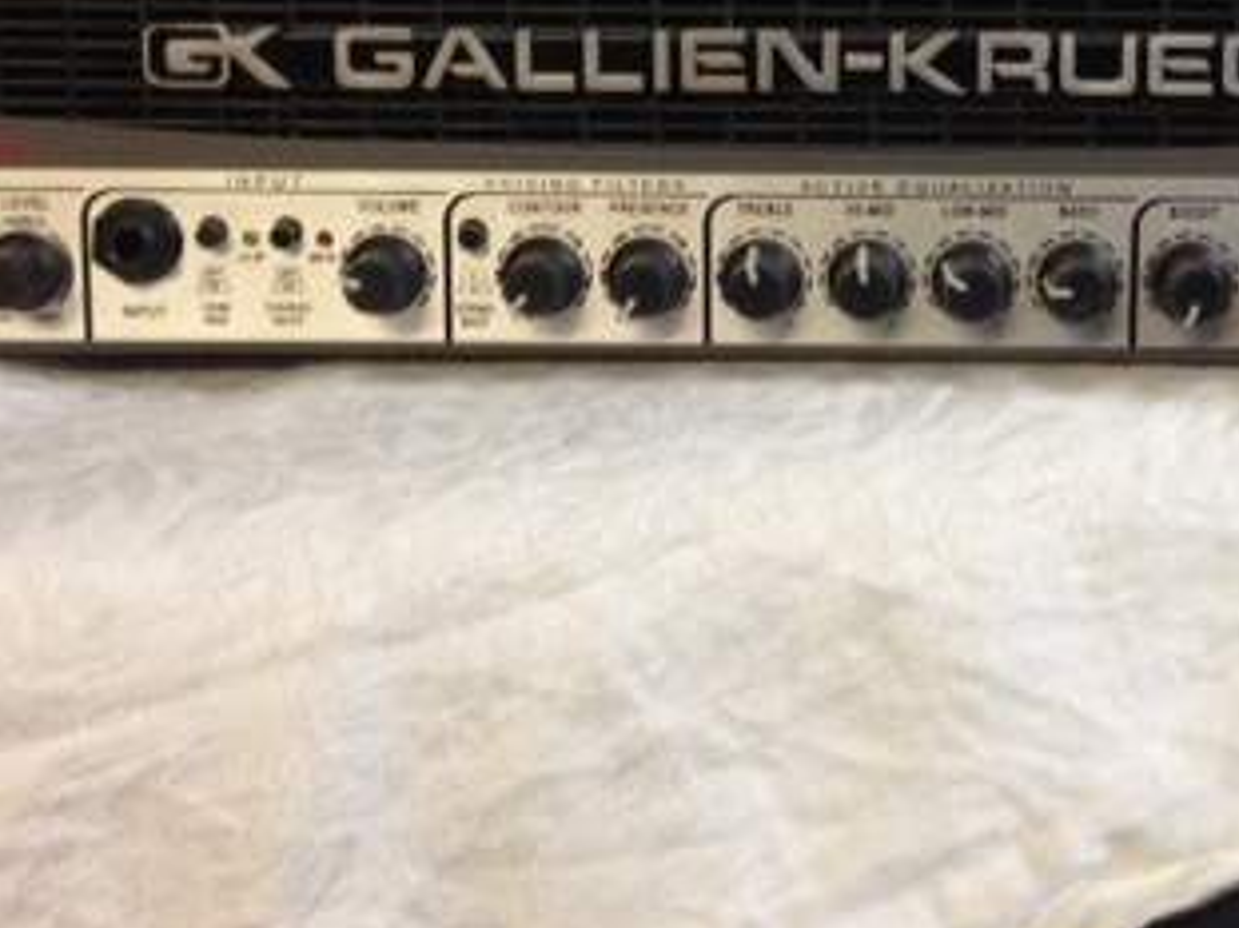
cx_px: 888
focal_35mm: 68
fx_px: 2433
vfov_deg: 21.3
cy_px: 147
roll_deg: +2.2
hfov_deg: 28.3
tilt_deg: -9.2
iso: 160
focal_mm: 4.12
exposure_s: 1/20
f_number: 2.4
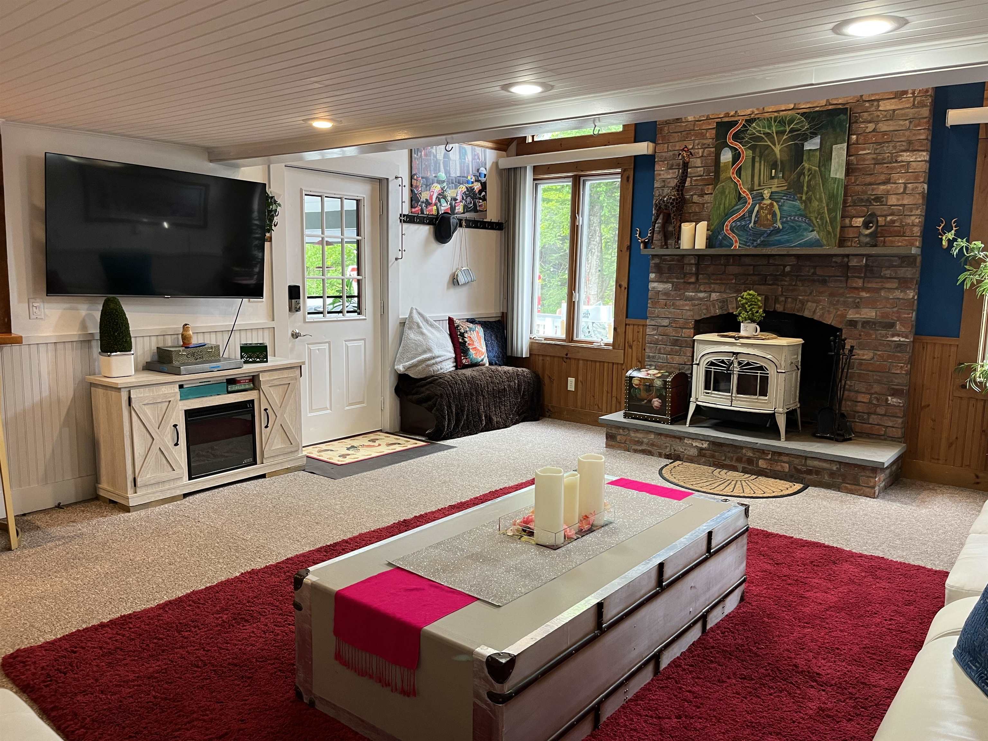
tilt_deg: -8.1
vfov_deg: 53.1
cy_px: 370
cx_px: 494
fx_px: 742
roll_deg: -1.1
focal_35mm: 26
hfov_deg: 67.3
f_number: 1.6
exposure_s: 1/60
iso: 100
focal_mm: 5.1
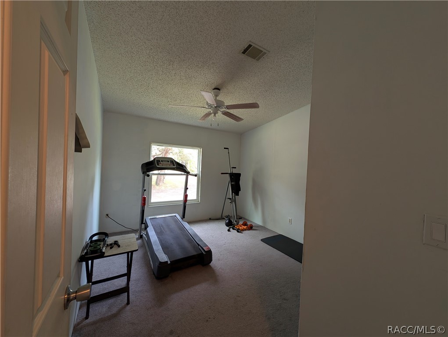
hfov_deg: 110.5
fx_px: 155
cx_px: 224
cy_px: 168
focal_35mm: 12
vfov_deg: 94.6
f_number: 1.95
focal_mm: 2.23
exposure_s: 1/30
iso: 48
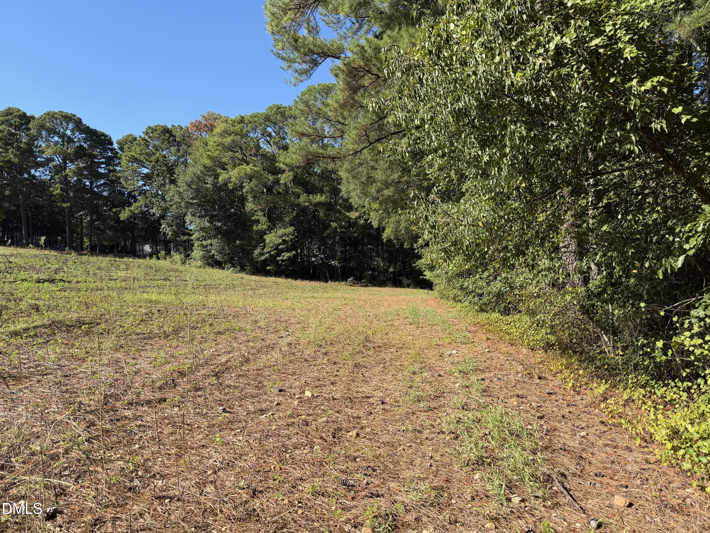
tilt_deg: +0.6
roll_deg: +1.3
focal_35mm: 24
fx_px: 492
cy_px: 266
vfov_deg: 56.8
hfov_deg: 71.6
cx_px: 355
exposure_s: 1/2110
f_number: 1.78
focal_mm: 6.76
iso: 80
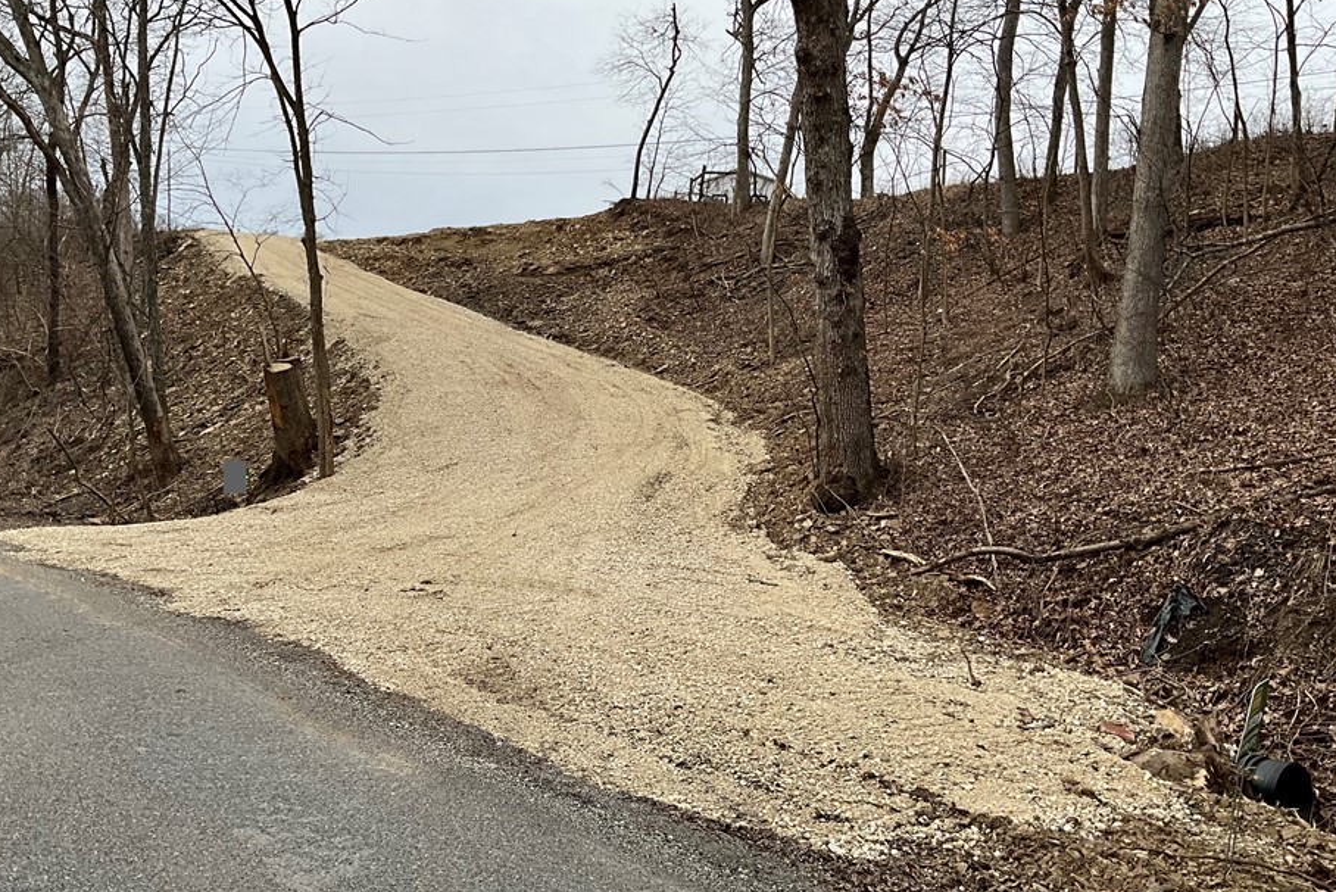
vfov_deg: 38.9
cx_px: 594
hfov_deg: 55.7
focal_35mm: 34
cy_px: 427
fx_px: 1262
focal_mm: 3
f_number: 1.8
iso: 25
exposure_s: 1/1451
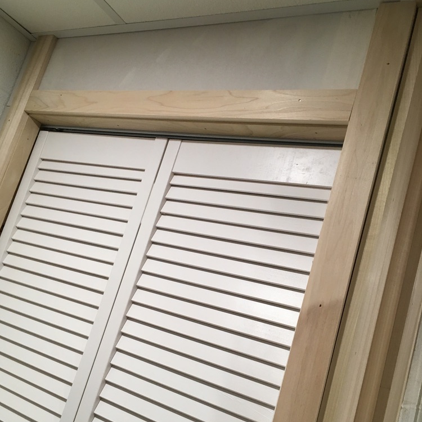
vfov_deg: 47.1
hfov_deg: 47.2
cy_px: 244
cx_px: 207
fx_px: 483
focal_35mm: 35
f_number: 2.2
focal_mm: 4.15
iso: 40
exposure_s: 1/30
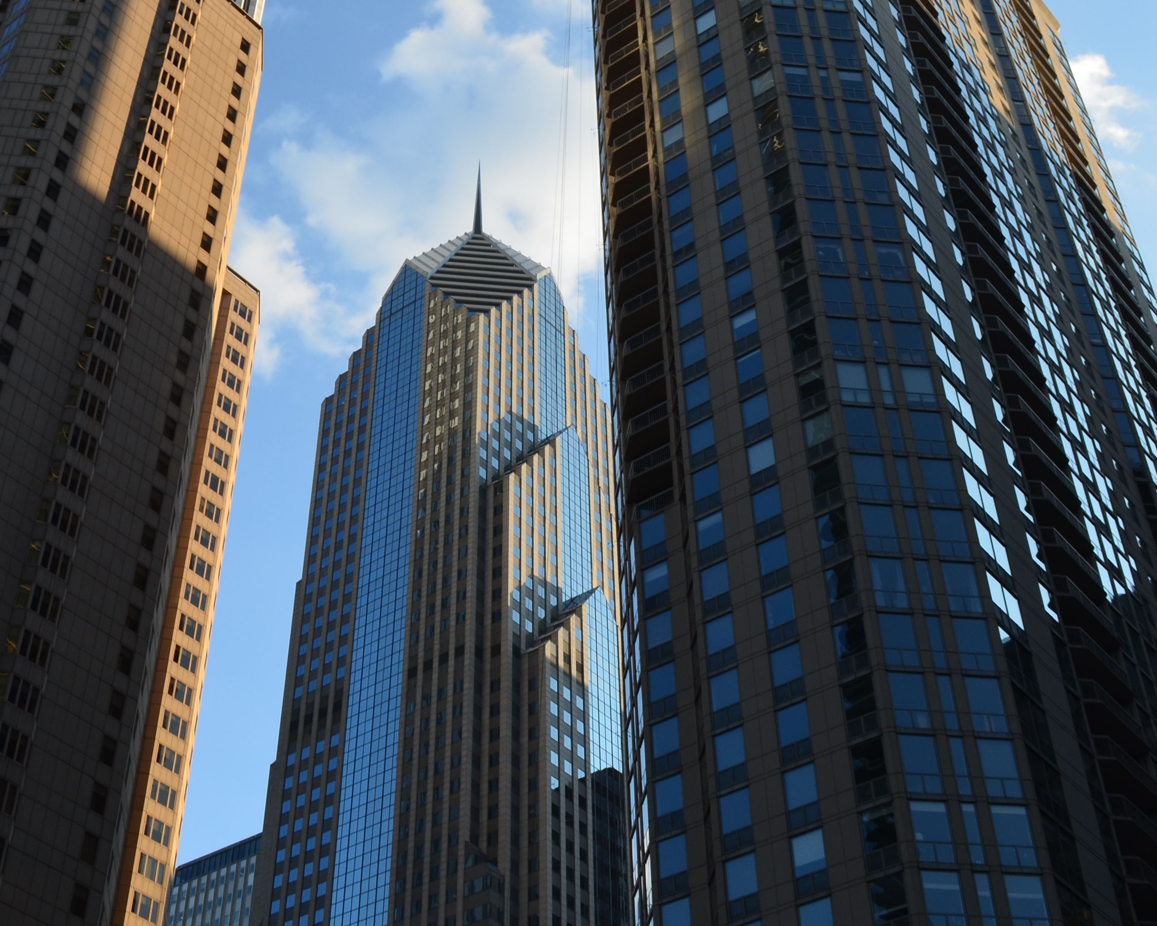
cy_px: 199
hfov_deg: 37.8
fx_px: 1678
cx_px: 444
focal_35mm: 49
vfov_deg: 30.2
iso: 200
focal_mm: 18
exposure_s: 1/125
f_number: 11
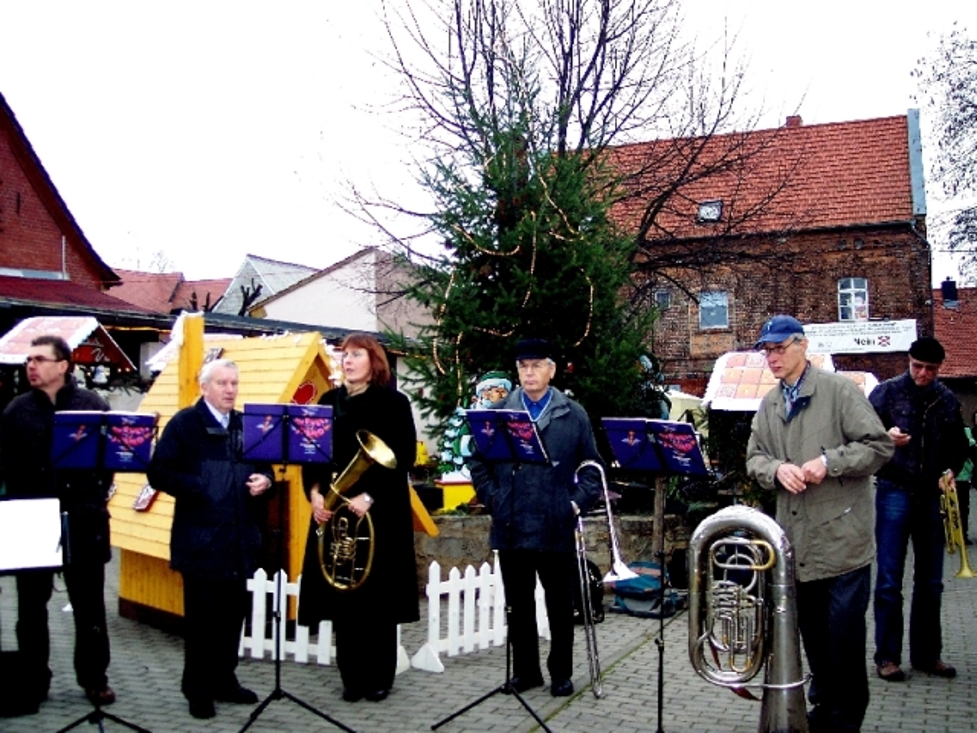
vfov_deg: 36.8
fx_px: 1101
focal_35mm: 39
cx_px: 488
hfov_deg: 47.9
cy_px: 366
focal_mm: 8
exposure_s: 1/60
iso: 140
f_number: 2.8
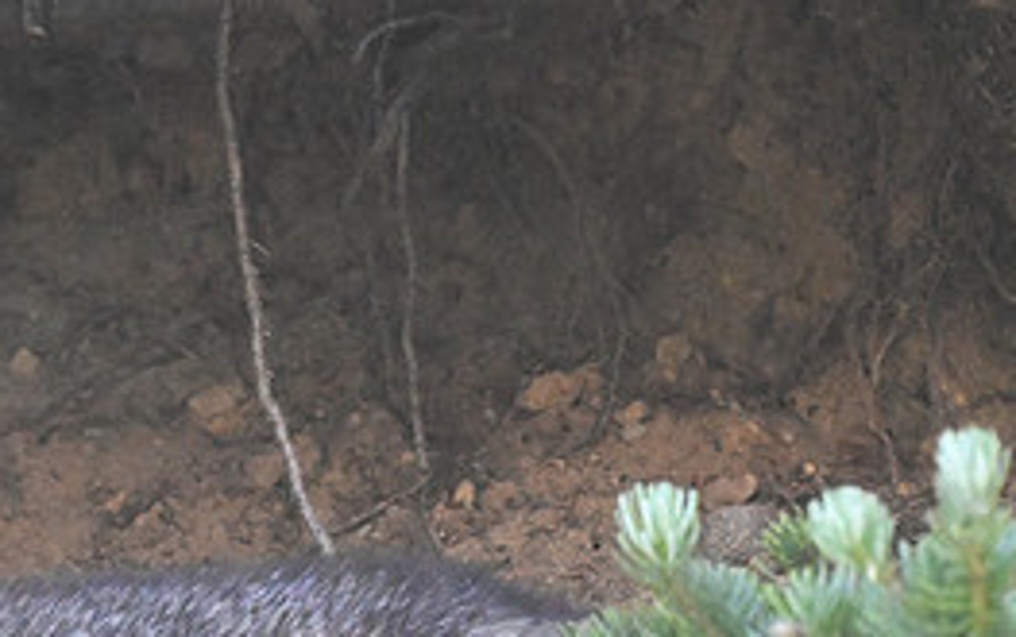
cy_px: 612
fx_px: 74675
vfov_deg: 0.5
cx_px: -89
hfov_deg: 0.8
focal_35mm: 2694
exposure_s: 1/200
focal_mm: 1200
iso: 6400
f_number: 13
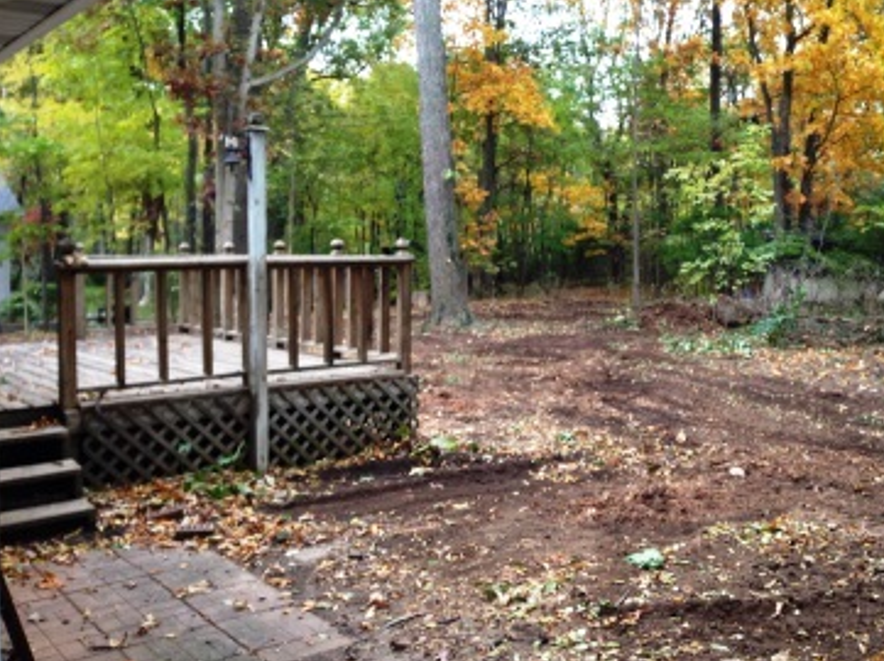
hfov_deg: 45.5
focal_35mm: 41
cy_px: 255
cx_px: 541
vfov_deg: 34.9
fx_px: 1046
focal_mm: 4.13
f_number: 2.4
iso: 64
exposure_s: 1/40
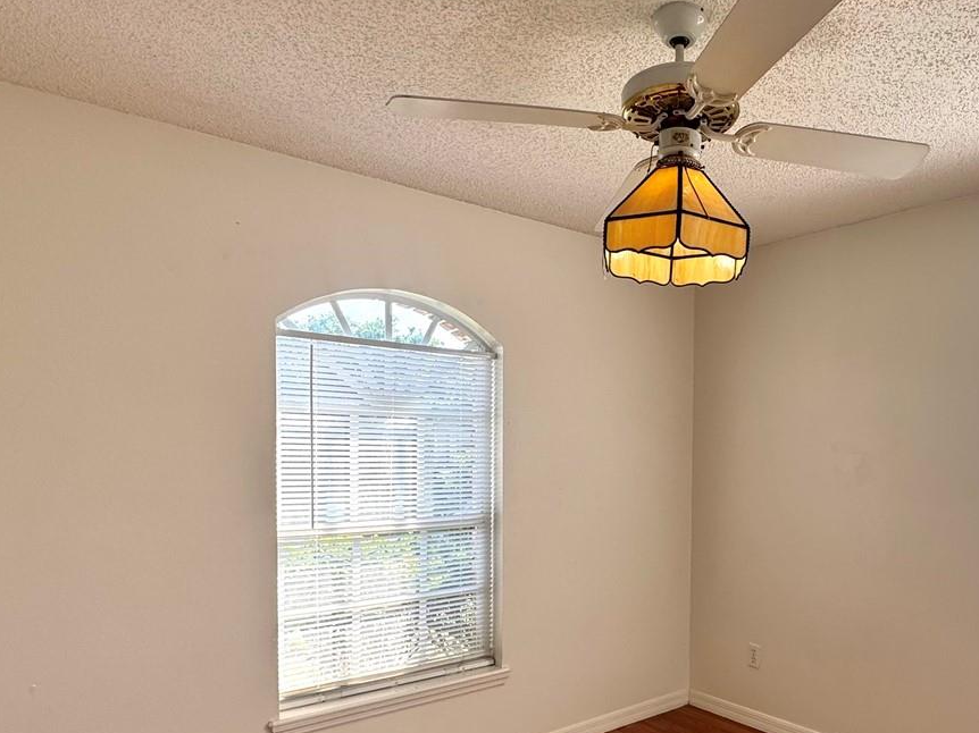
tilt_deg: -1.9
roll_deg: -0.8
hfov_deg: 65.8
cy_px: 469
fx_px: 735
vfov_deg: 52.3
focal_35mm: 26
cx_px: 641
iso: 40
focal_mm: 2.22
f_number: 2.2
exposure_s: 1/322
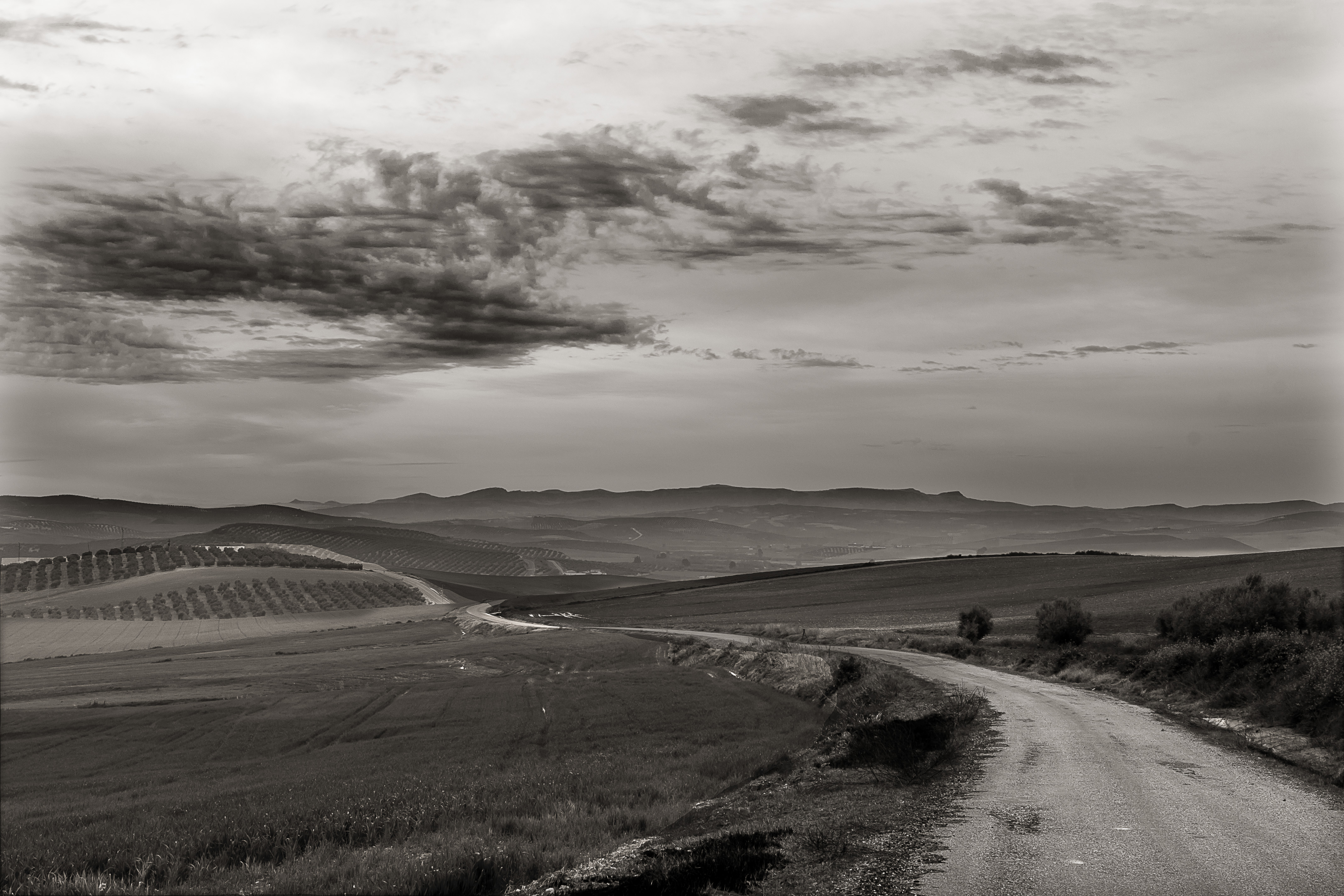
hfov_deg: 46.4
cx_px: 672
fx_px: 1568
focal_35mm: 42
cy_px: 448
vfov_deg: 31.9
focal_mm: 28
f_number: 11
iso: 100
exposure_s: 1
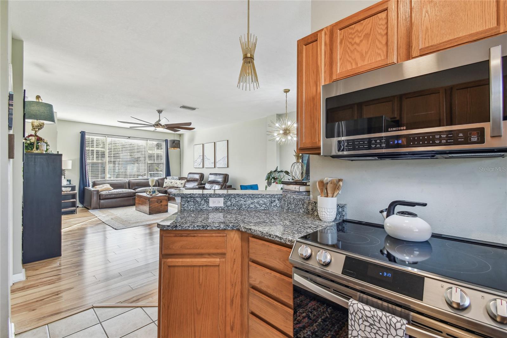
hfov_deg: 100.4
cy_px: 169
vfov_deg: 77.3
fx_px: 211
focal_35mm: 15
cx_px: 254
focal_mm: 10
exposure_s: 1/10
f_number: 7.1
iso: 100
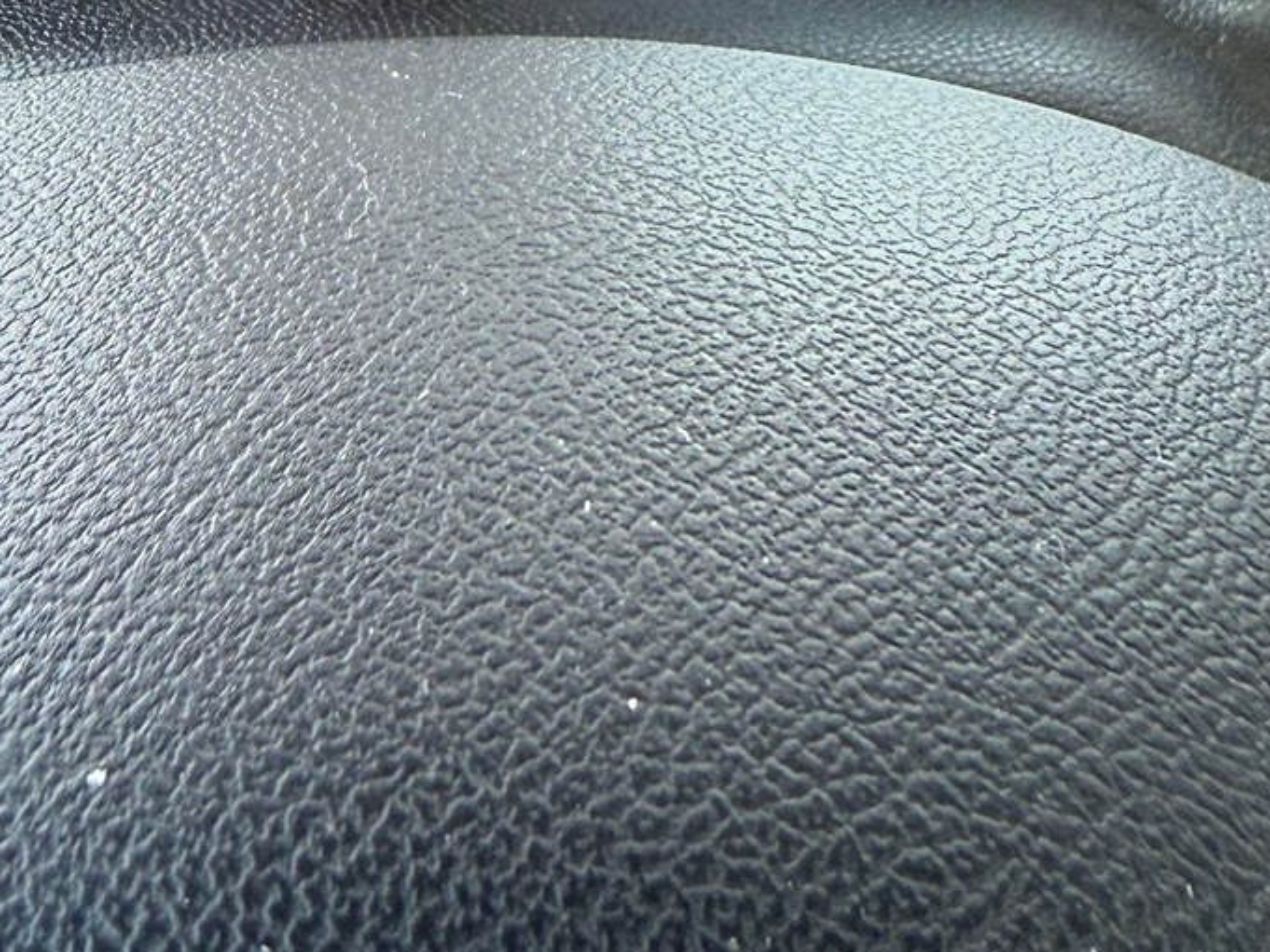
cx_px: 410
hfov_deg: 27.2
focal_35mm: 71
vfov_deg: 19.4
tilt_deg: -25.6
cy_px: -212
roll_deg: +0.9
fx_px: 2605
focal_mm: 2.22
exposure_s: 1/99
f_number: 2.2
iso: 80
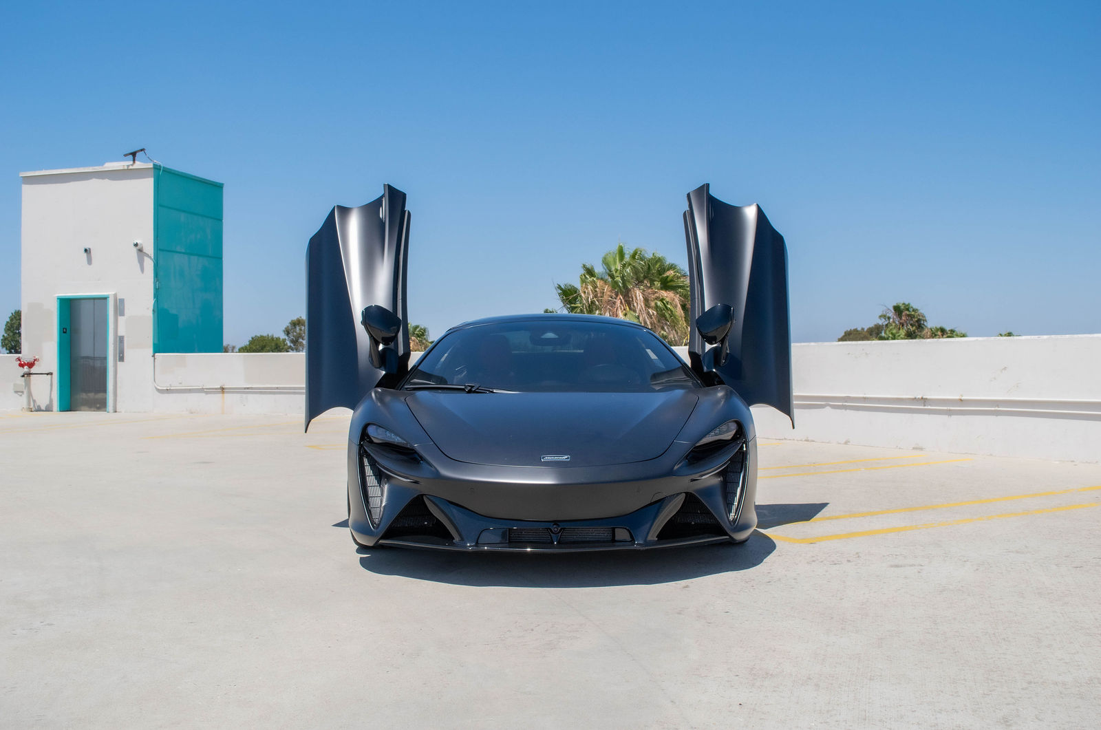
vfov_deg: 36.4
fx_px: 1109
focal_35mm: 36
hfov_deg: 52.8
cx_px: 553
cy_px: 365
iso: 400
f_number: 7.1
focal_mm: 24
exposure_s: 1/2000
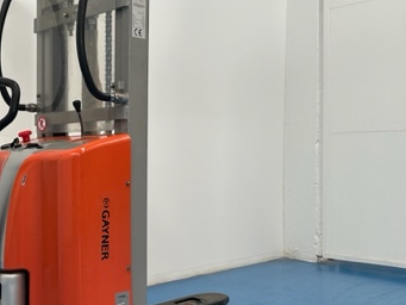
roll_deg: -0.4
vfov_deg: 32.2
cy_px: 161
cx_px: 90
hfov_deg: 40.6
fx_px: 528
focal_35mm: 45
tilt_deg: -1.0
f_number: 1.78
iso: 160
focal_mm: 6.86
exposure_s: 1/121
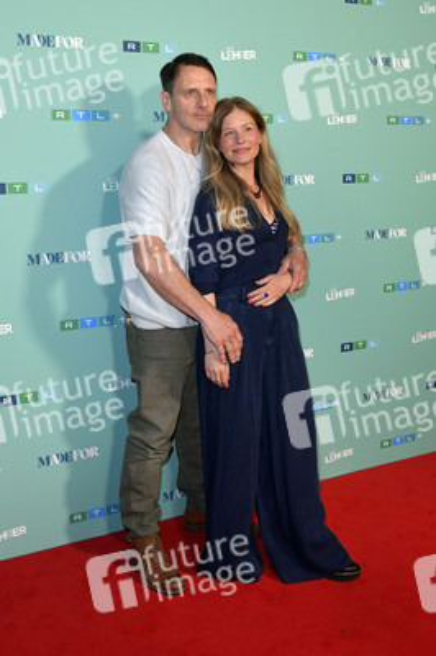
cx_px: 218
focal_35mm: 36
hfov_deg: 36.8
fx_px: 655
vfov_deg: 53.2
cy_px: 328
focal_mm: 36
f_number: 6.3
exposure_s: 1/250
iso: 1600
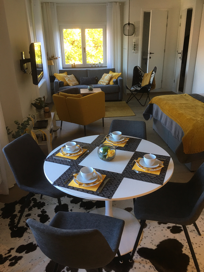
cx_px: 102
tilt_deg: -23.1
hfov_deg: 48.2
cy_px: 136
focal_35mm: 29
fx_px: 228
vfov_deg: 61.7
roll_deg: +1.6
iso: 50
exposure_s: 1/33
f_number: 2.2
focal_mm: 4.15
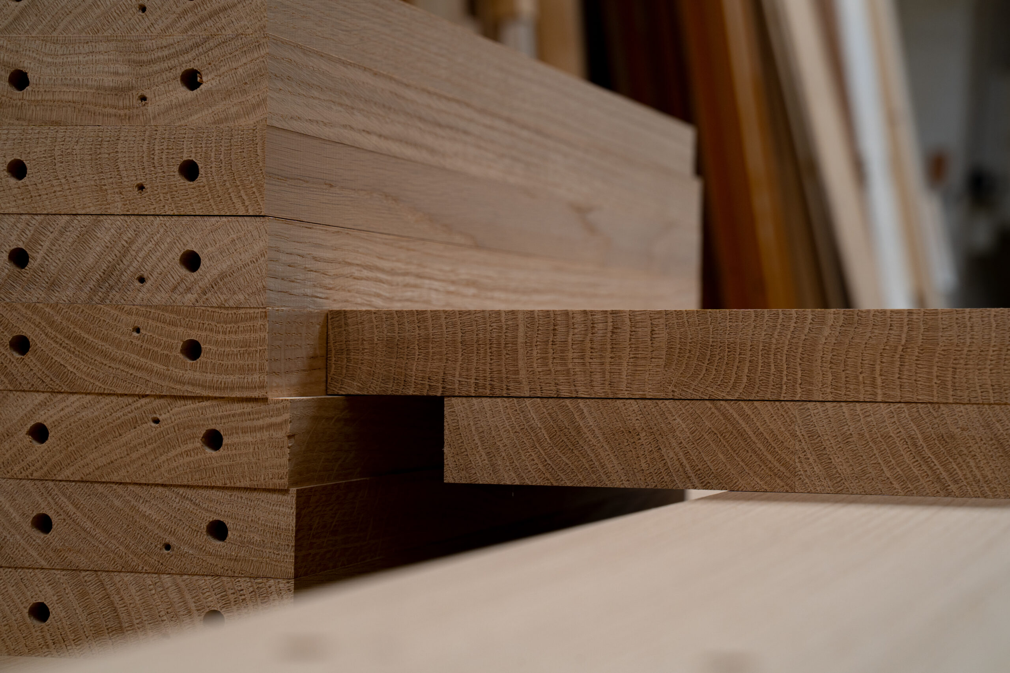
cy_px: 336
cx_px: 505
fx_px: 2104
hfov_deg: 27.0
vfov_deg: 18.2
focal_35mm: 75
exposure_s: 1/50
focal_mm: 75
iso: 320
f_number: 9
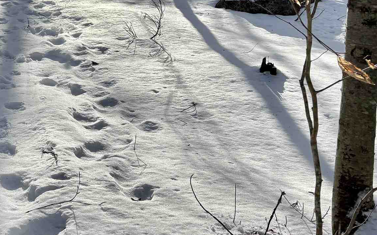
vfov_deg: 16.7
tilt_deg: -1.9
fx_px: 760
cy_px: -60
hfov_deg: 25.6
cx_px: -45
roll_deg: -4.2
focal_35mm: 74
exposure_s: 1/2639
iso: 50
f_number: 1.6
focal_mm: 5.96
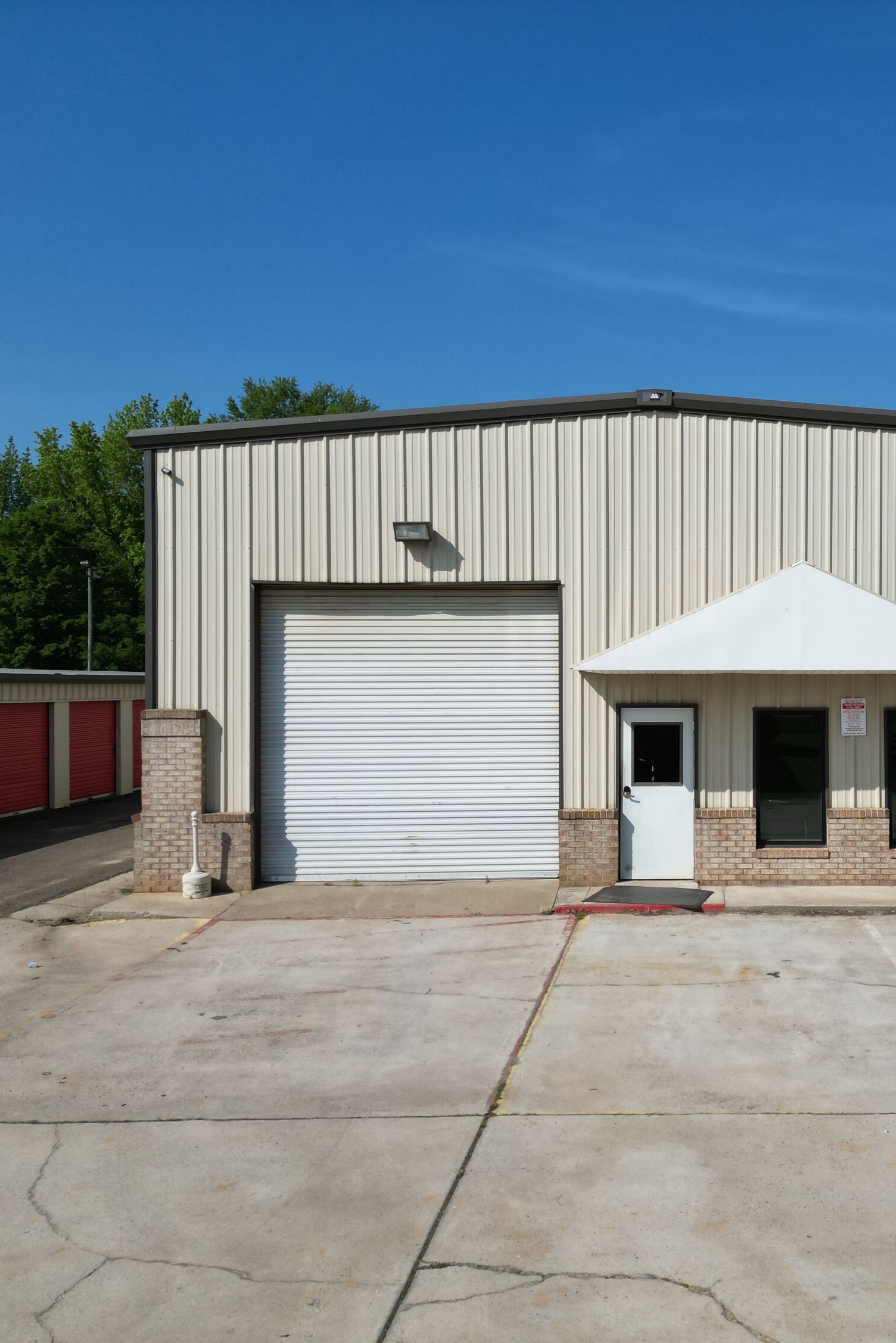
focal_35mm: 34
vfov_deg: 55.8
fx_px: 1269
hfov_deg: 37.7
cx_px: 699
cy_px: 684
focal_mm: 6.72
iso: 110
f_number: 1.7
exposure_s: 1/5000
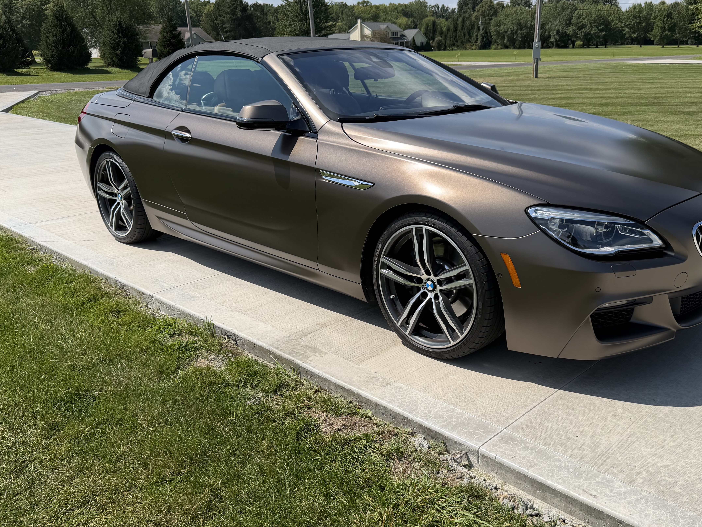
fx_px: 649
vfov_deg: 44.1
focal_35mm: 32
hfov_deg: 56.8
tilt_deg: -18.7
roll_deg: +0.1
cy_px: 277
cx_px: 376
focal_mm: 6.76
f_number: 1.78
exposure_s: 1/6173
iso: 80
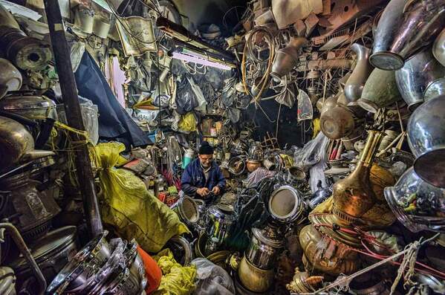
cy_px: 148
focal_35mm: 15
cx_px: 222
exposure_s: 1/13
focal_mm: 10
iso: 500
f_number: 5
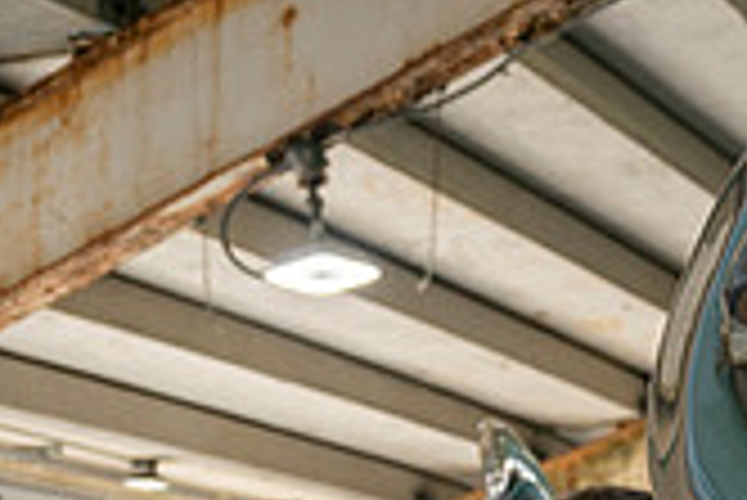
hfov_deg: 18.4
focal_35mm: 105
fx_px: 2181
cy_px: 822
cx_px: 904
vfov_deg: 12.2
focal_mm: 30
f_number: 3.5
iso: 64
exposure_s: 1/500
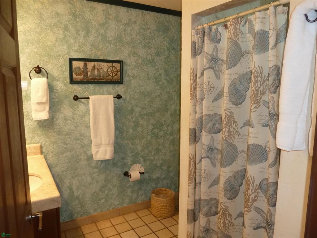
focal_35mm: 25
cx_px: 158
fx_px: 229
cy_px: 119
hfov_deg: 69.4
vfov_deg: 54.9
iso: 200
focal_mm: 4.1
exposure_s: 1/30
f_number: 3.3
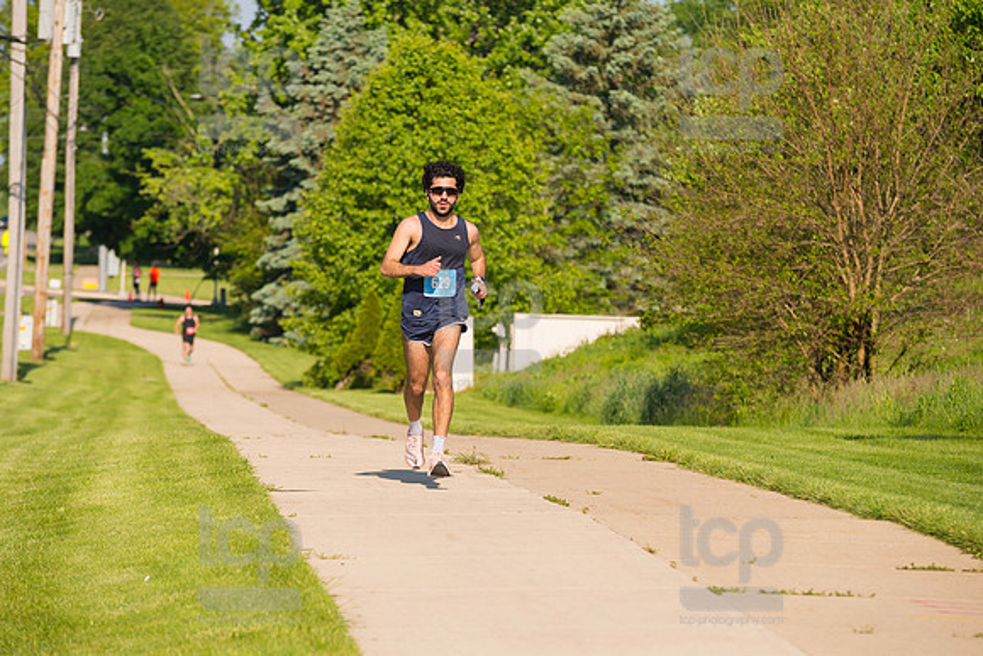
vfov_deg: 8.1
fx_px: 4643
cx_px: 492
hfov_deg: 12.1
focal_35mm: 170
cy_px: 328
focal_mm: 170
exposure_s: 1/2000
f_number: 5.6
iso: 400
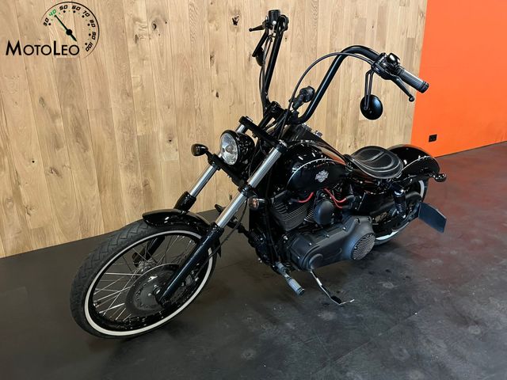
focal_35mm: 26
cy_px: 190
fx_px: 381
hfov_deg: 67.3
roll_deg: +0.1
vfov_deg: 53.1
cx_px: 254
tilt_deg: -18.5
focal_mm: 5.1
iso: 640
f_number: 1.6
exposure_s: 1/33
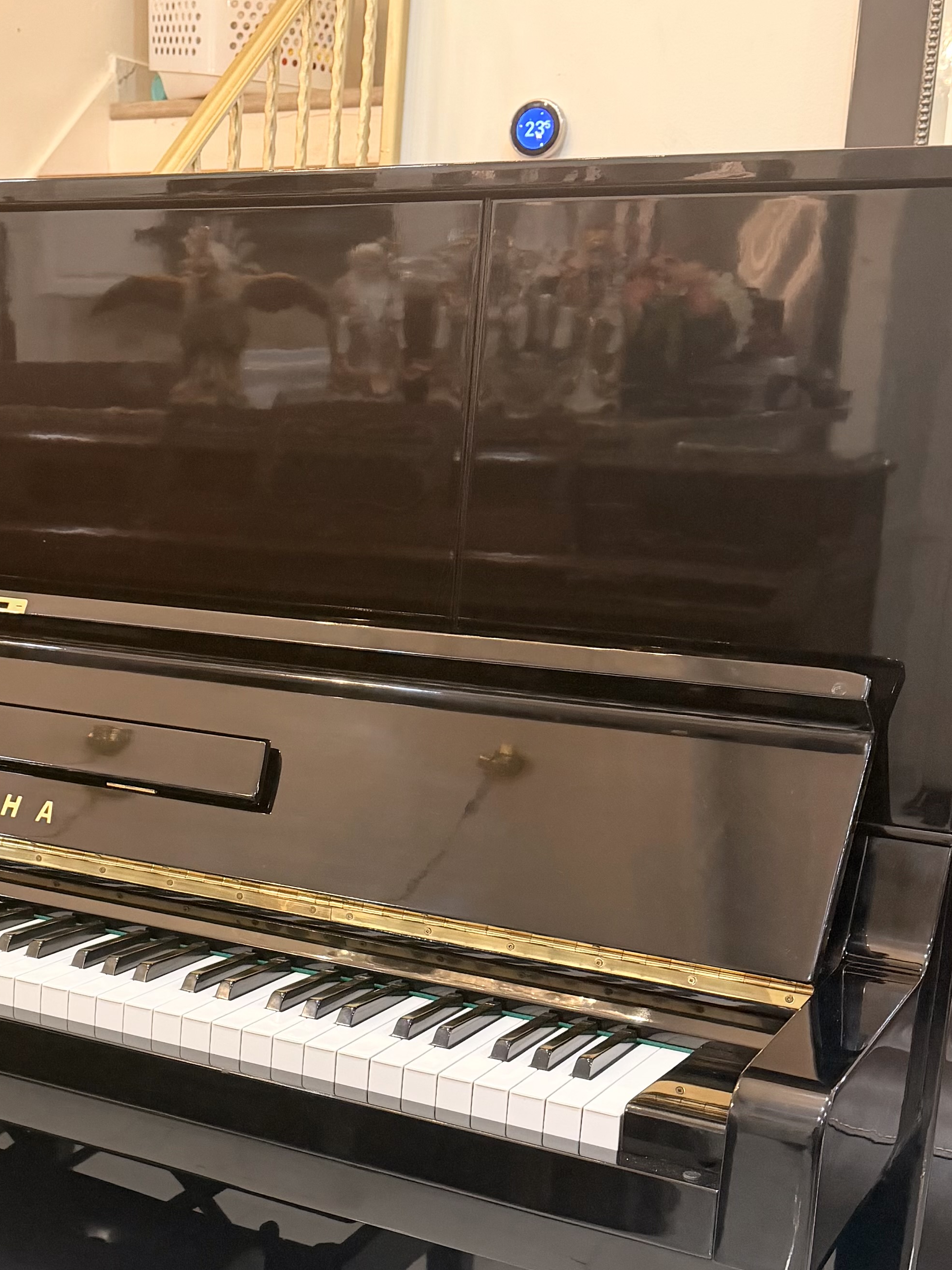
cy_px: 842
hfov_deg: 27.3
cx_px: 139
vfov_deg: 36.5
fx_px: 1907
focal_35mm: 52
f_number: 1.78
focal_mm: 6.76
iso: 200
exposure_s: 1/60
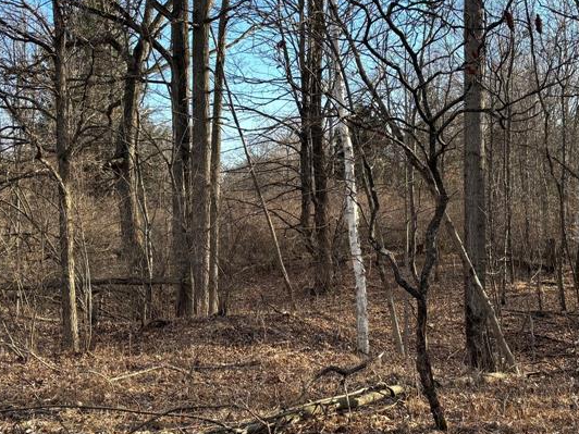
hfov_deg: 37.7
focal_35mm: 50
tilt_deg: +2.2
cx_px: 391
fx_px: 836
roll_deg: +0.1
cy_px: 178
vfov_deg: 29.1
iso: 50
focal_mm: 5.96
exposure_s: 1/988
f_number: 1.6
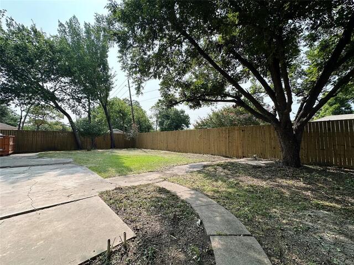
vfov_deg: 85.7
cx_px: 177
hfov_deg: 102.1
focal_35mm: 14
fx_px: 143
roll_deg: +0.0
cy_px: 132
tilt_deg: +2.7
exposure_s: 1/1195
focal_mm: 2.22
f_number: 2.2
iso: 40
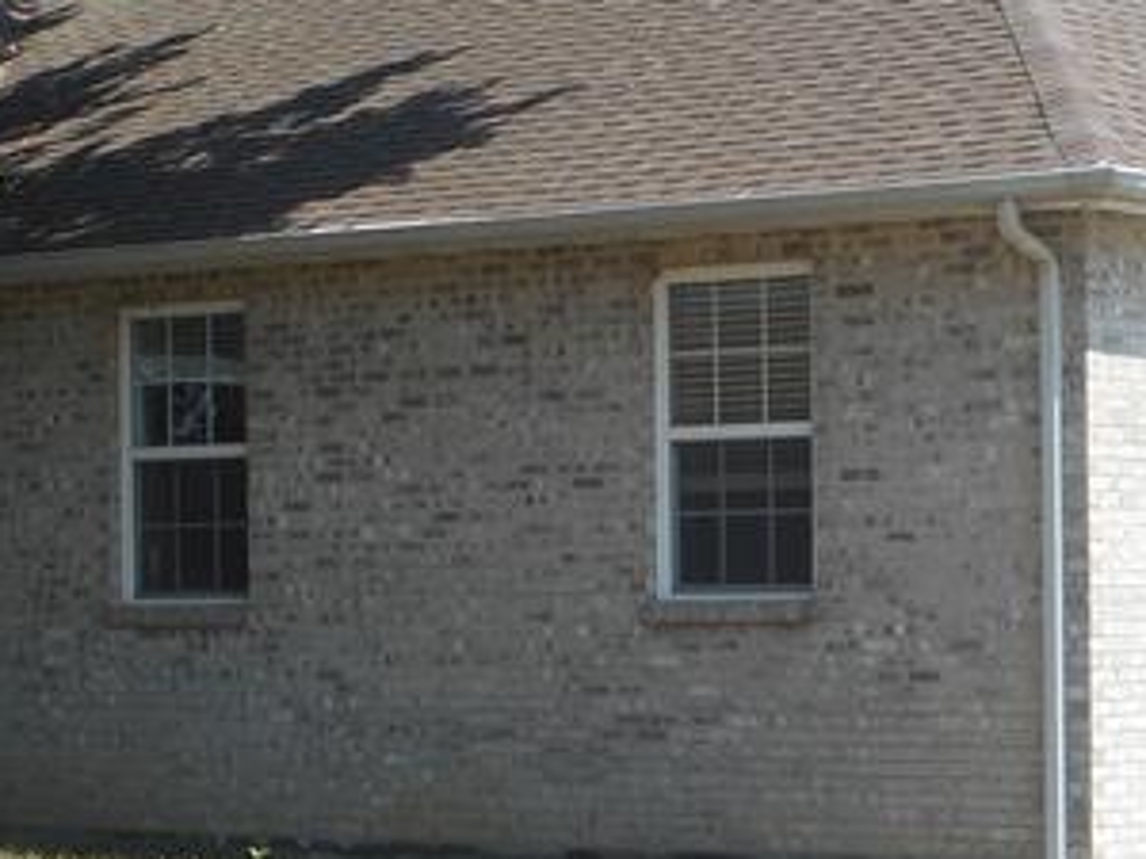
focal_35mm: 133
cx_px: 329
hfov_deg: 14.8
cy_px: 630
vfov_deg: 11.1
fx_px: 4403
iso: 80
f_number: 4.5
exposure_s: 1/250
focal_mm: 6.9
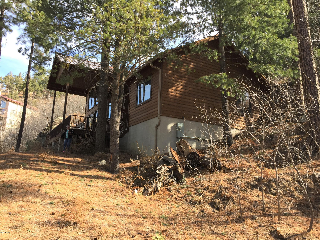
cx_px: 160
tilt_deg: +14.6
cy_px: 120
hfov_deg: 61.7
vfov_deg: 48.2
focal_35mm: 29
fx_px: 268
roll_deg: -2.4
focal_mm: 4.15
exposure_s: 1/403
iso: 32
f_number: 2.2
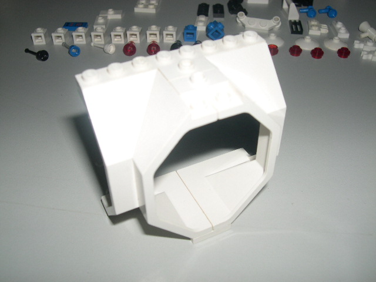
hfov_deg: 49.0
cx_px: 188
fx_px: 413
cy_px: 141
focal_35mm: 38
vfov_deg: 37.7
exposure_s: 1/60
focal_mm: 8
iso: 100
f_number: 7.6
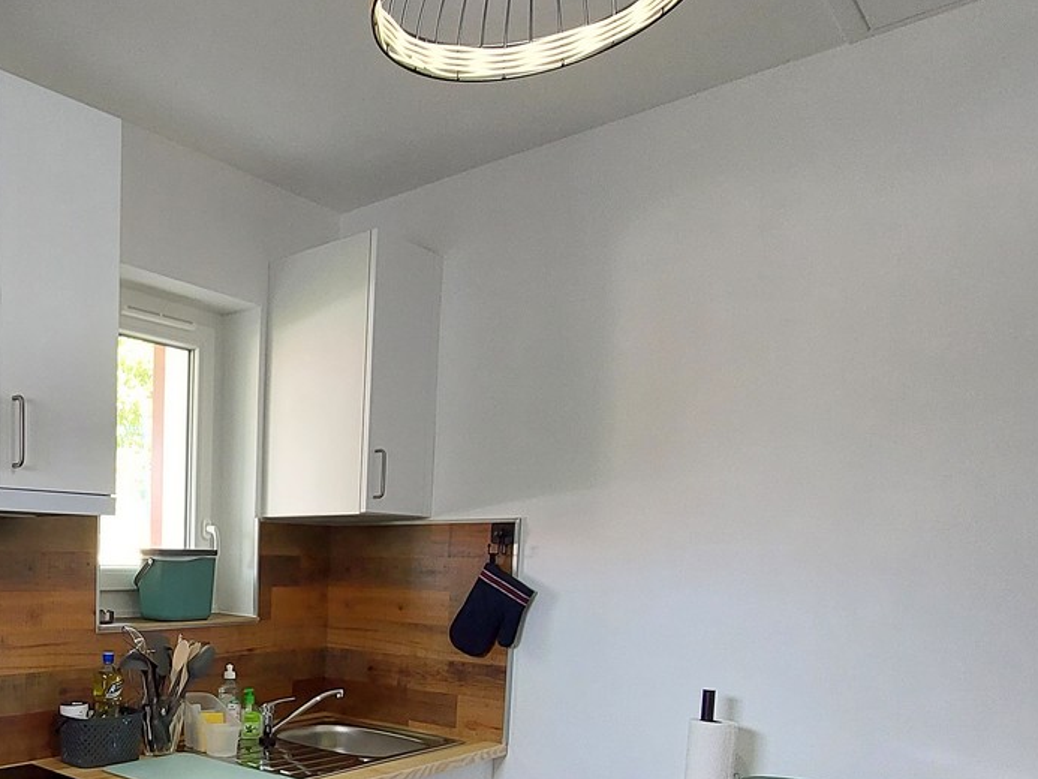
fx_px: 810
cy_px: 634
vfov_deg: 48.2
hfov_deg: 55.7
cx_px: 87
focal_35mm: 27
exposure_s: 1/50
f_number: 2.2
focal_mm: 1.74
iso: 100
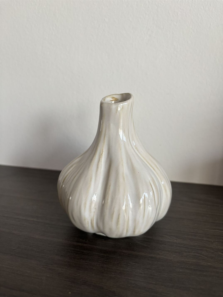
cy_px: 148
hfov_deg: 53.1
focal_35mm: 26
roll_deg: -0.5
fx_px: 223
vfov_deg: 67.3
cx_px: 112
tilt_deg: -15.3
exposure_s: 1/60
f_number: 1.6
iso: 200
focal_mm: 5.96
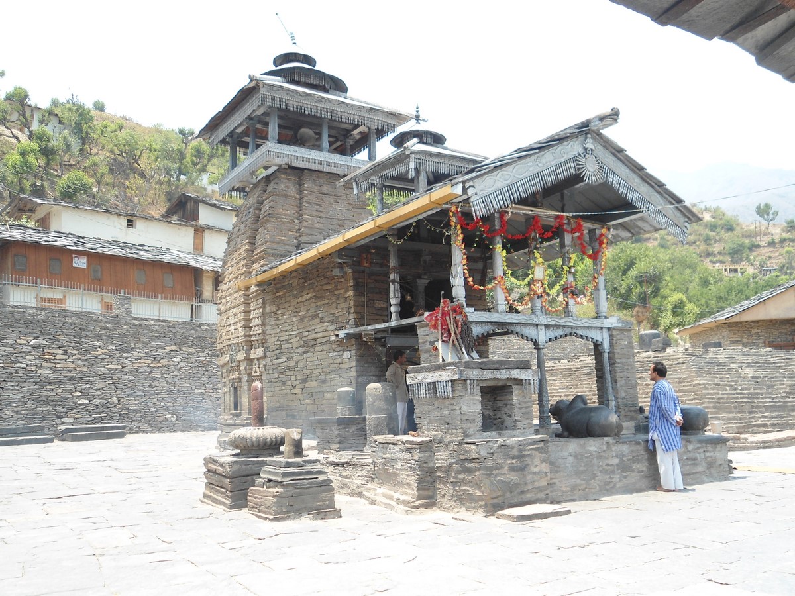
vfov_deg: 45.4
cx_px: 398
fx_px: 712
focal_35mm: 31
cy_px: 298
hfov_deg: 58.4
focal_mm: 5.6
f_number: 3
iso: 80
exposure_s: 1/320
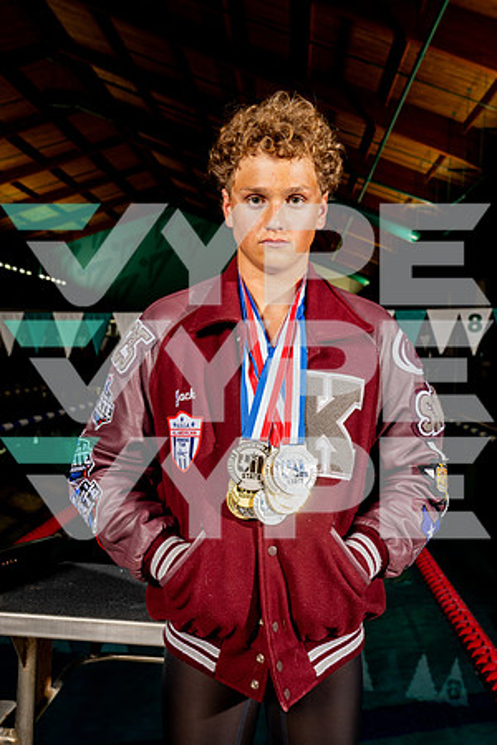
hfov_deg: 38.9
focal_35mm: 34
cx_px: 248
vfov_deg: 55.8
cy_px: 372
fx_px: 704
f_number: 7.1
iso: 400
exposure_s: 1/125
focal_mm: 34
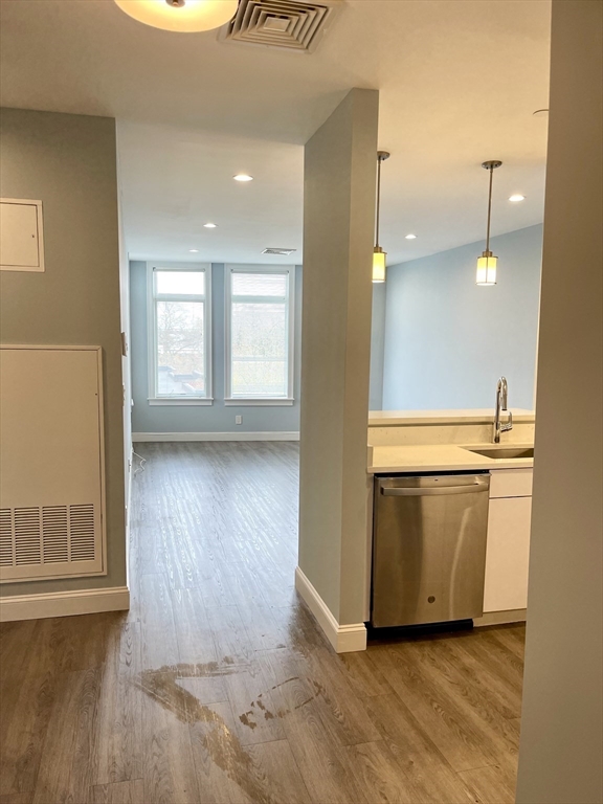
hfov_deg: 54.9
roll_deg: -1.6
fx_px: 581
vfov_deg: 69.4
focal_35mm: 25
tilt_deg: -7.0
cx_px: 302
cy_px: 402
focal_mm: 5.1
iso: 80
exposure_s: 1/120
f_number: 1.6
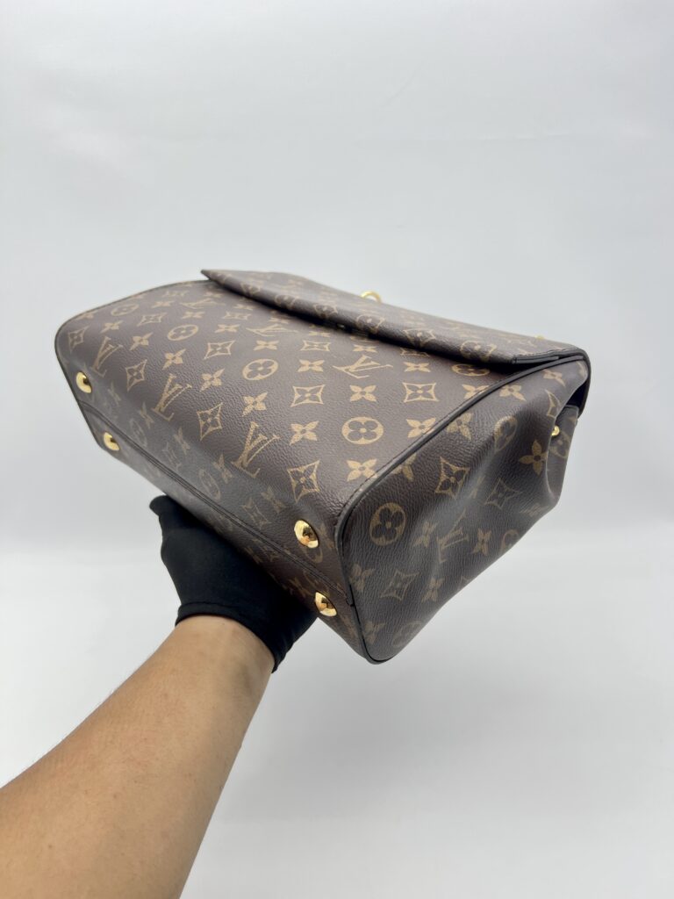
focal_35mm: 26
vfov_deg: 67.3
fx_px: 675
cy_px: 450
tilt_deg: -21.1
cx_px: 337
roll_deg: +1.6
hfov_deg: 53.1
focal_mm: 5.7
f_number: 1.5
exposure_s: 1/100
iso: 40
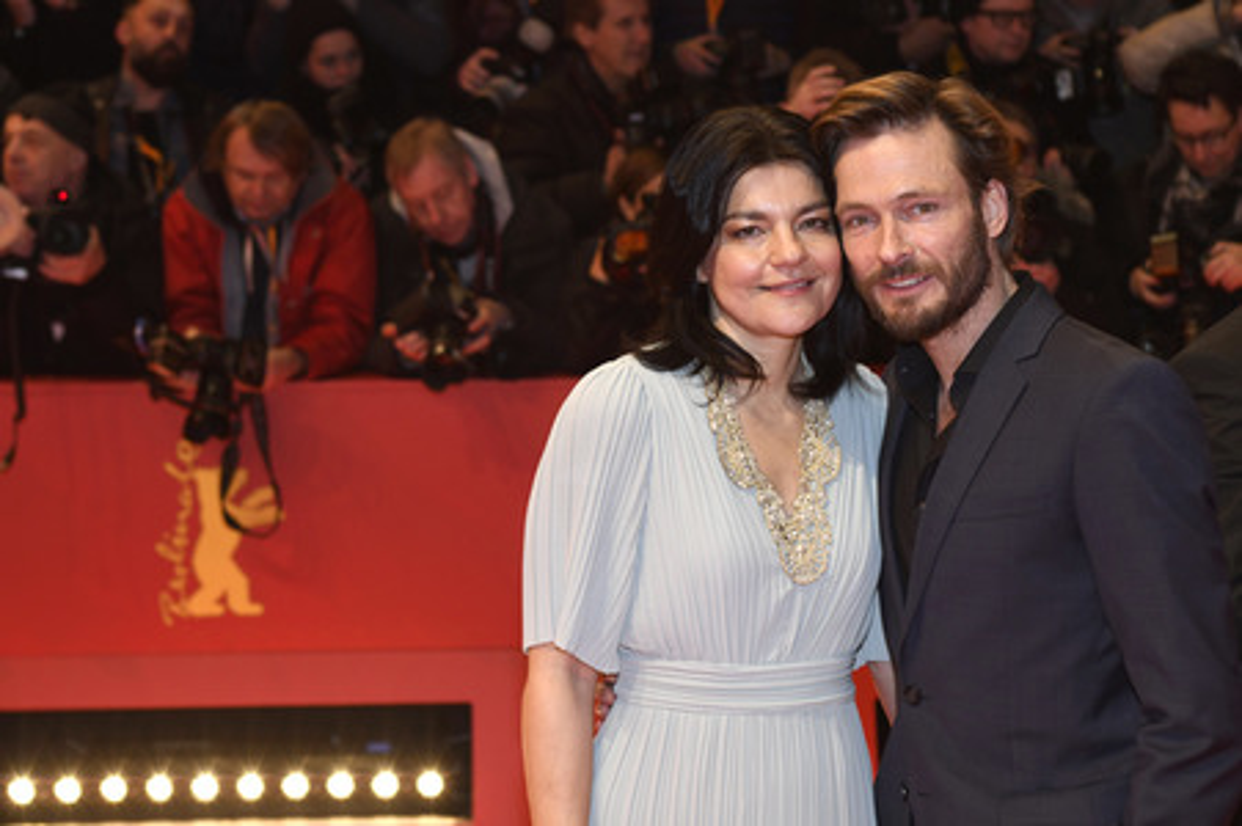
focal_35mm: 70
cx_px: 621
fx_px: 2413
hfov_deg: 28.9
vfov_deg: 19.4
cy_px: 413
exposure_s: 1/320
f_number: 5
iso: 1250
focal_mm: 70
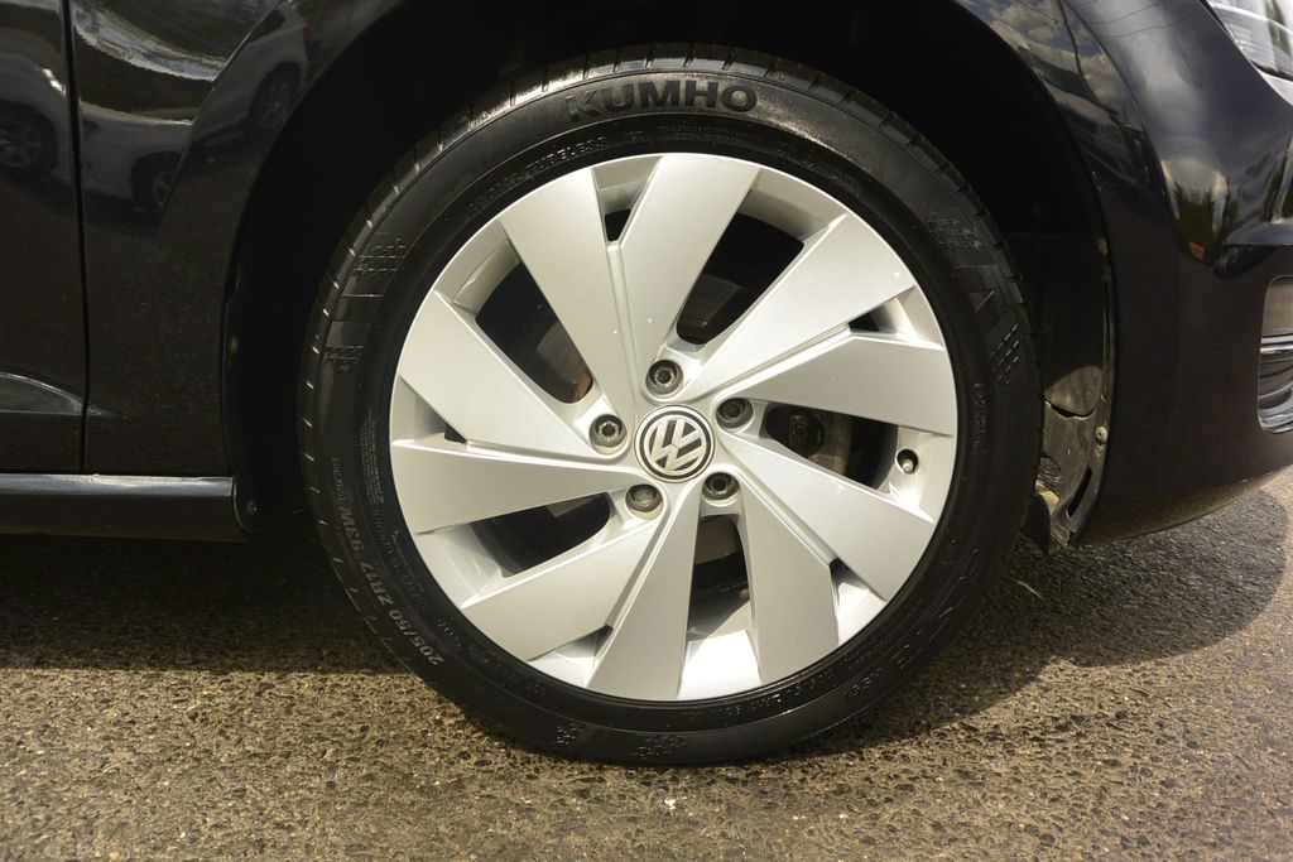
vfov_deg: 47.9
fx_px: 970
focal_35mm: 27
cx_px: 646
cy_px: 431
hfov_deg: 67.4
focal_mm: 10
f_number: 4.5
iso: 160
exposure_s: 1/500
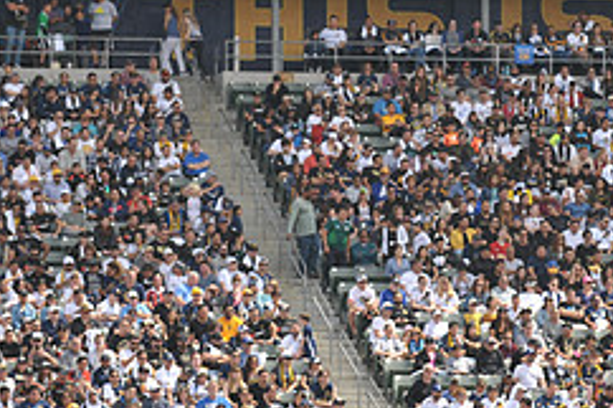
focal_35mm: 300
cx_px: 572
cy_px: 134
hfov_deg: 6.9
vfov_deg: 4.6
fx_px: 5105
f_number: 3.5
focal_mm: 125
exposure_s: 1/2500
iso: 320
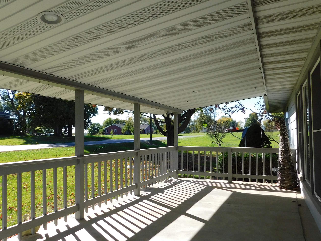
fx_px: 260
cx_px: 151
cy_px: 124
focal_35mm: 28
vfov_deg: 49.8
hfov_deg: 63.4
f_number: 3
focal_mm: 4
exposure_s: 1/800
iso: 125
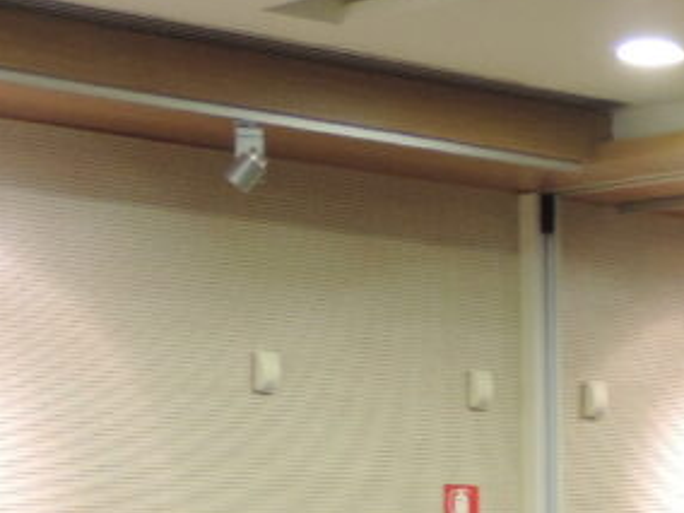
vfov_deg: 9.8
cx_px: 1134
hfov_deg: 12.7
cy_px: 889
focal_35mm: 144
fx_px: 2845
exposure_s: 1/15
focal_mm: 7.1
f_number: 3.3
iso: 400
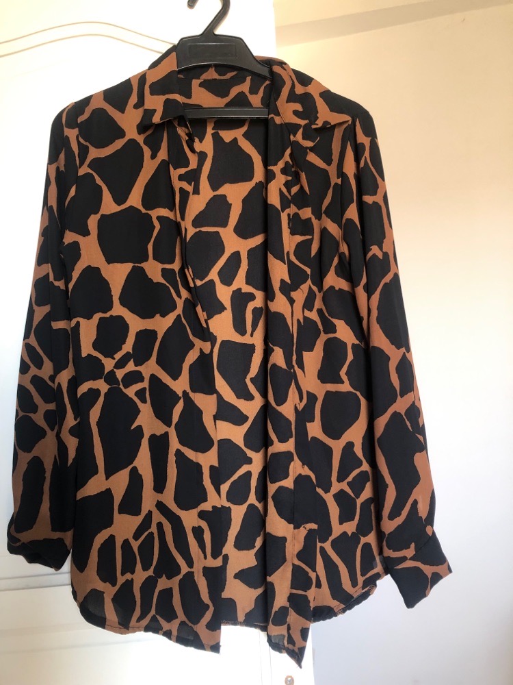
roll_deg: +1.8
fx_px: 553
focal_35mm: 28
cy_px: 342
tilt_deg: +3.0
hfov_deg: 49.7
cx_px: 256
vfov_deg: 63.4
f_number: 1.8
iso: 32
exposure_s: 1/30
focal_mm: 3.99
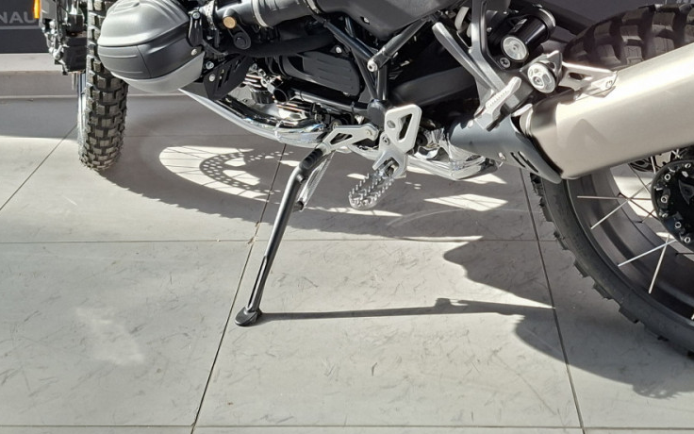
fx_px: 1002
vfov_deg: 22.4
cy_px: -98
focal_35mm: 53
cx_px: 388
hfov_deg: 38.1
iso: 40
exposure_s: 1/147
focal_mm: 5.54
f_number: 1.8
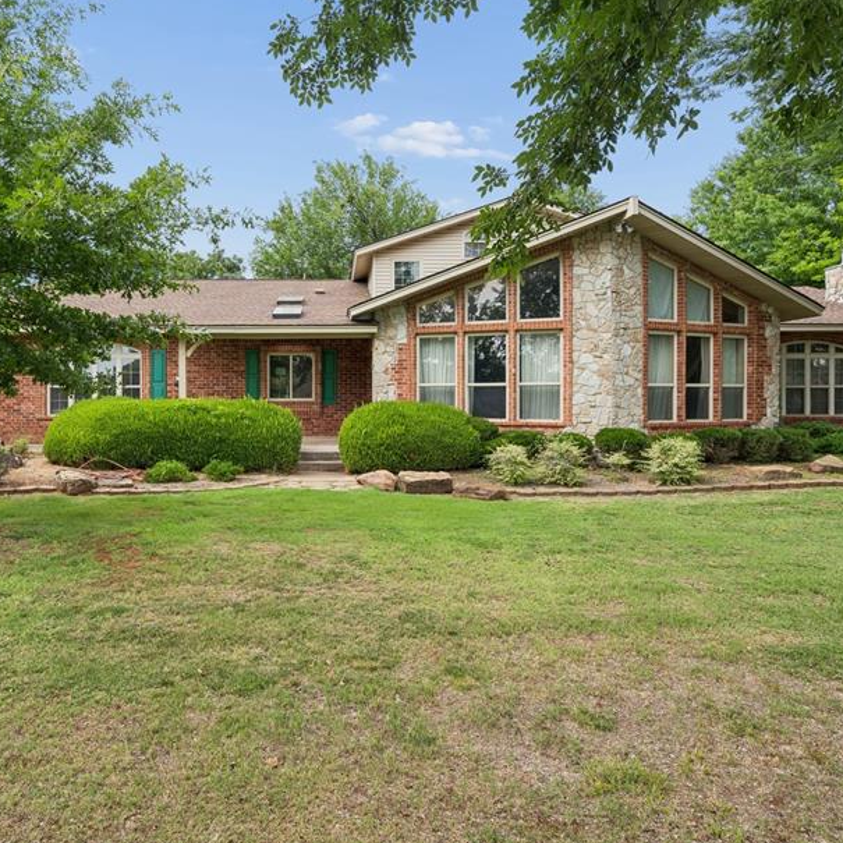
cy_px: 401
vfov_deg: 67.2
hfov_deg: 66.6
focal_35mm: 23
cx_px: 334
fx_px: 634
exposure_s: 1/160
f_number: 8
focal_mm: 16
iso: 200
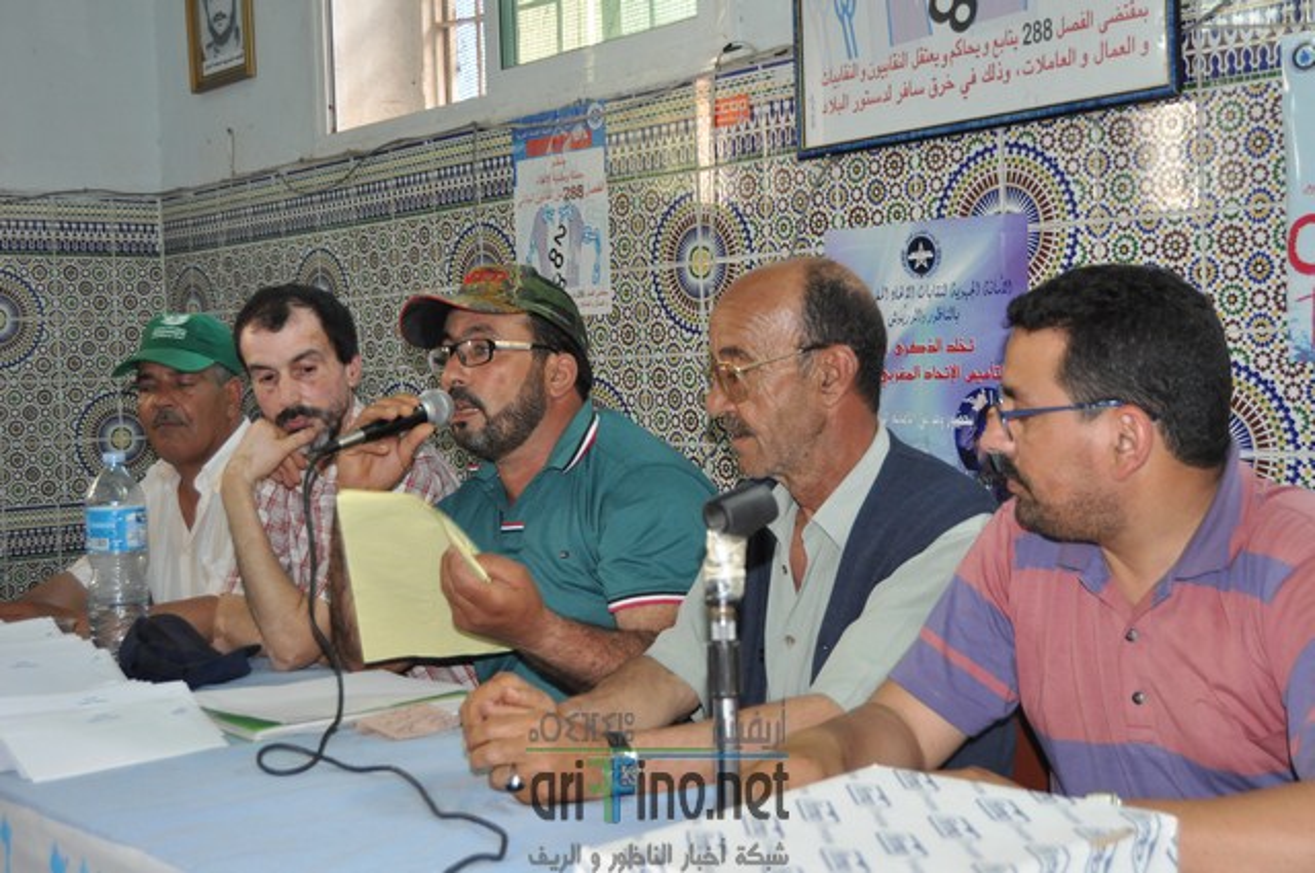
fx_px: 1642
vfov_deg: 29.8
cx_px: 658
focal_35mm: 45
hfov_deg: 43.7
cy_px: 436
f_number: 4.2
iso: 800
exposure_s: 1/60
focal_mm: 30
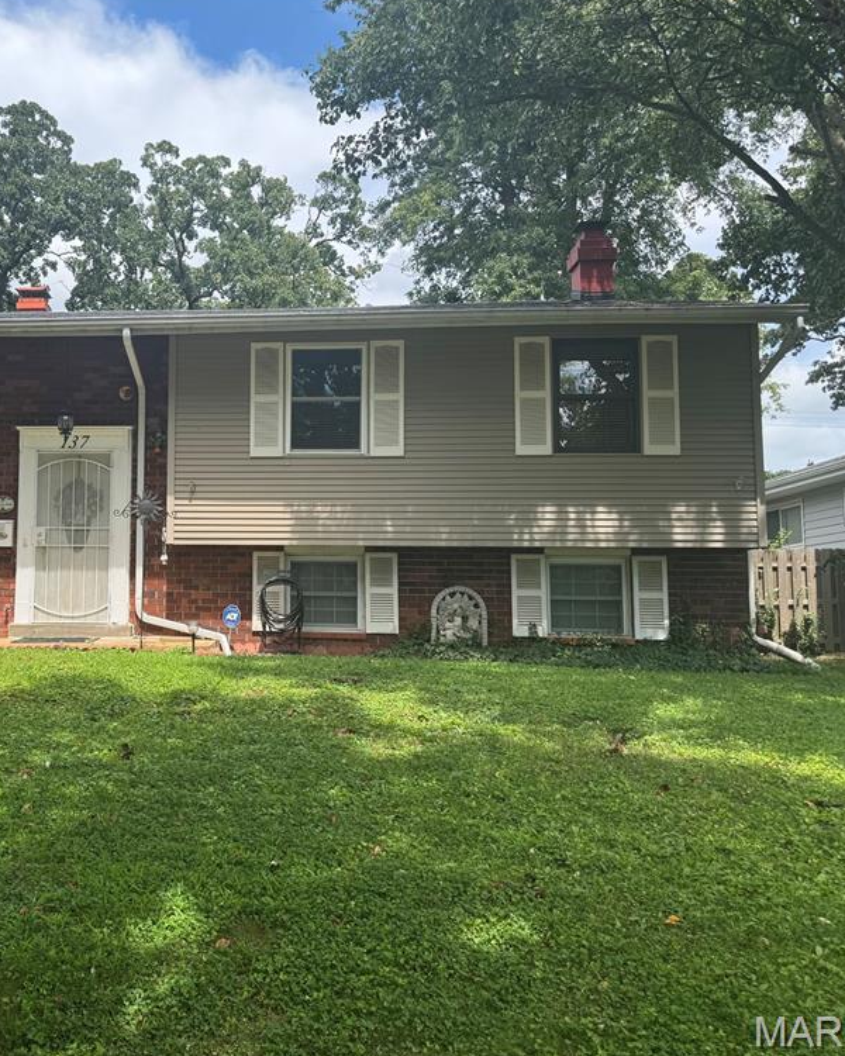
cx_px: 175
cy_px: 521
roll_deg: -1.3
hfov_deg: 43.7
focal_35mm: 32
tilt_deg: +5.5
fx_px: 1000
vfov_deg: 55.7
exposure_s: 1/1395
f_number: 1.78
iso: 80
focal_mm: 6.76
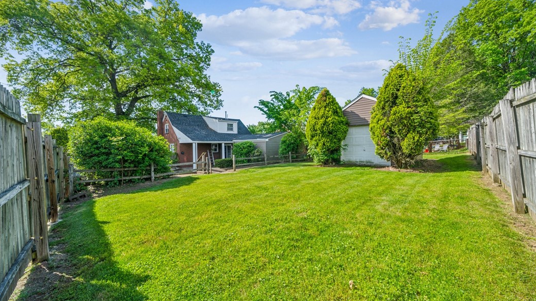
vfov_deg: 78.3
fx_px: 185
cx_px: 272
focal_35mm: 13
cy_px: 141
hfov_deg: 110.8
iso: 50
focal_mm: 12
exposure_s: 1/20
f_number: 14
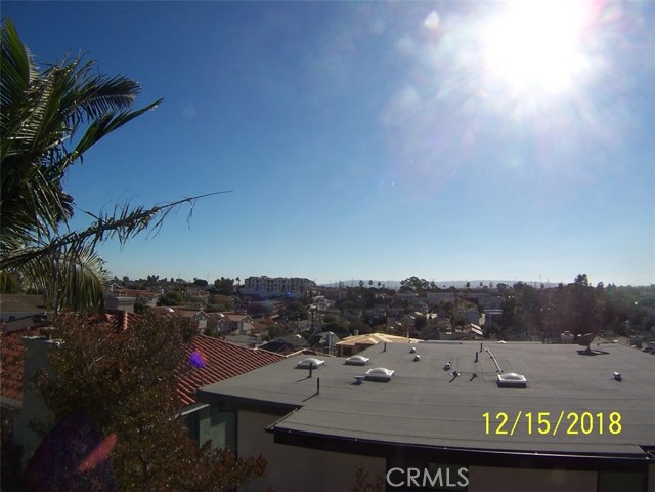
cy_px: 246
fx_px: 624
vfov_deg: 42.9
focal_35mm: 33
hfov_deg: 55.4
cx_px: 328
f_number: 5.6
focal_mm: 5.5
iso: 80
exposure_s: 1/1000
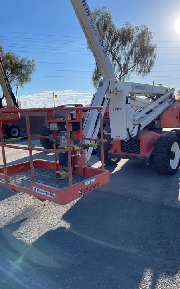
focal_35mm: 28
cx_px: 104
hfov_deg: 44.4
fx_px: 220
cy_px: 144
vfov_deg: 66.5
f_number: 1.6
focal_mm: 4.2
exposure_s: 1/3300
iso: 32
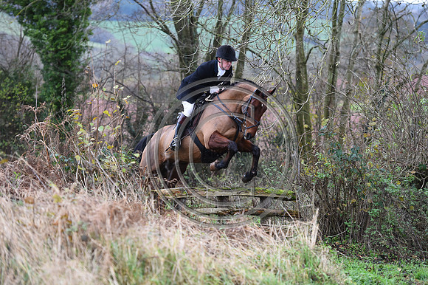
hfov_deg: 14.7
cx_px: 214
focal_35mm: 140
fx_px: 1663
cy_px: 142
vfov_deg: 9.8
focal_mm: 140
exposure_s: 1/1000
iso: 1250
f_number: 3.5
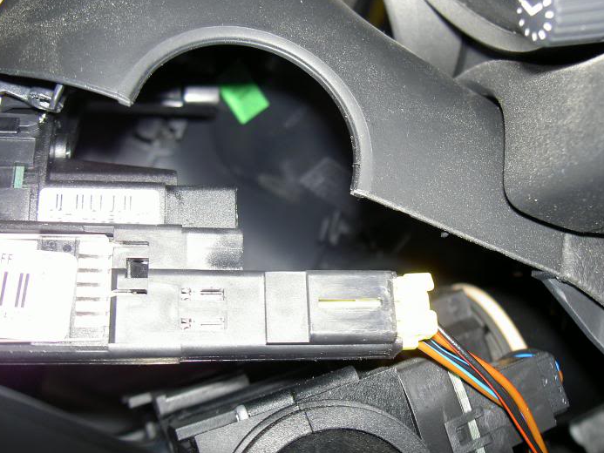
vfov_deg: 32.2
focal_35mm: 45
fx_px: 785
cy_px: 200
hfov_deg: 42.0
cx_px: 342
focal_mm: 8
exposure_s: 1/60
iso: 100
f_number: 2.8
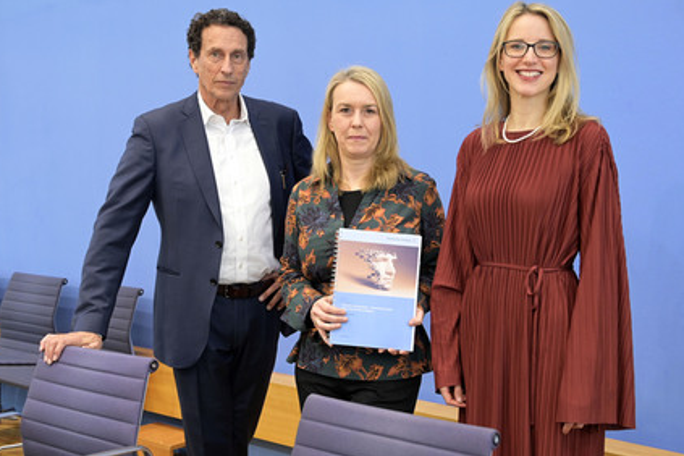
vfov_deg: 28.1
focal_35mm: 48
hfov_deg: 41.1
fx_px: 912
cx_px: 353
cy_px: 225
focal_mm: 45
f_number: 5
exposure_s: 1/250
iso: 3200
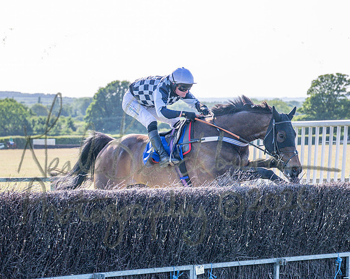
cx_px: 175
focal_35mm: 118
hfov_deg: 16.3
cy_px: 140
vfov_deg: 13.0
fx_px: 1225
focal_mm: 70
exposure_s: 1/1600
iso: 320
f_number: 4
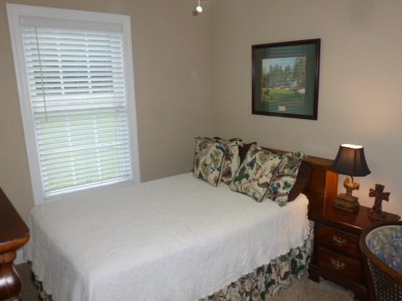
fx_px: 337
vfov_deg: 48.0
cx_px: 211
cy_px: 174
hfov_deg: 61.7
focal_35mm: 29
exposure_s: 1/60
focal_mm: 4.3
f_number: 3.3
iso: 200
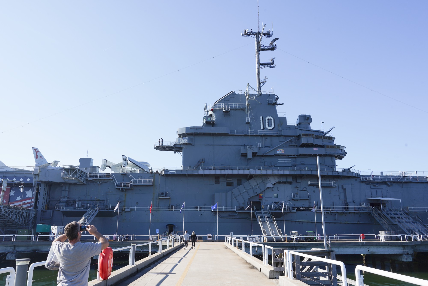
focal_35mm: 29
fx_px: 345
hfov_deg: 63.7
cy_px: 143
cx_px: 214
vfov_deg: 45.0
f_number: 14
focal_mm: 29
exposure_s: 1/100
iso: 100
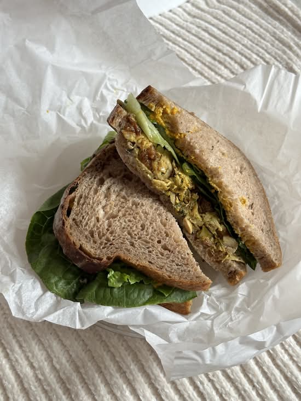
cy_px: 200
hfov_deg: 30.3
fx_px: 556
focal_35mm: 48
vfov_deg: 39.7
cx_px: 150
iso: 80
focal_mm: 6.86
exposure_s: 1/80
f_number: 1.78
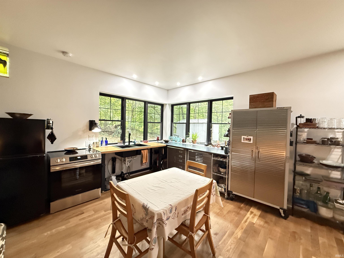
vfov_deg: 85.7
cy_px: 129
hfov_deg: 102.1
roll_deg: -1.3
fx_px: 139
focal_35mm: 14
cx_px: 172
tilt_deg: -0.3
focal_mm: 2.22
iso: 800
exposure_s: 1/60
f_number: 2.2
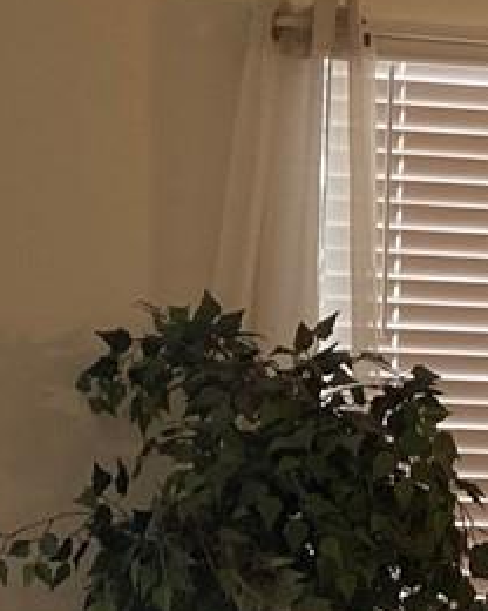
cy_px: 625
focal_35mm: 156
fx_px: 2816
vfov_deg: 12.2
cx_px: -96
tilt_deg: -0.9
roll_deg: -0.9
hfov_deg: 9.8
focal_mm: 4.25
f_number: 1.8
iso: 100
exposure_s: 1/120
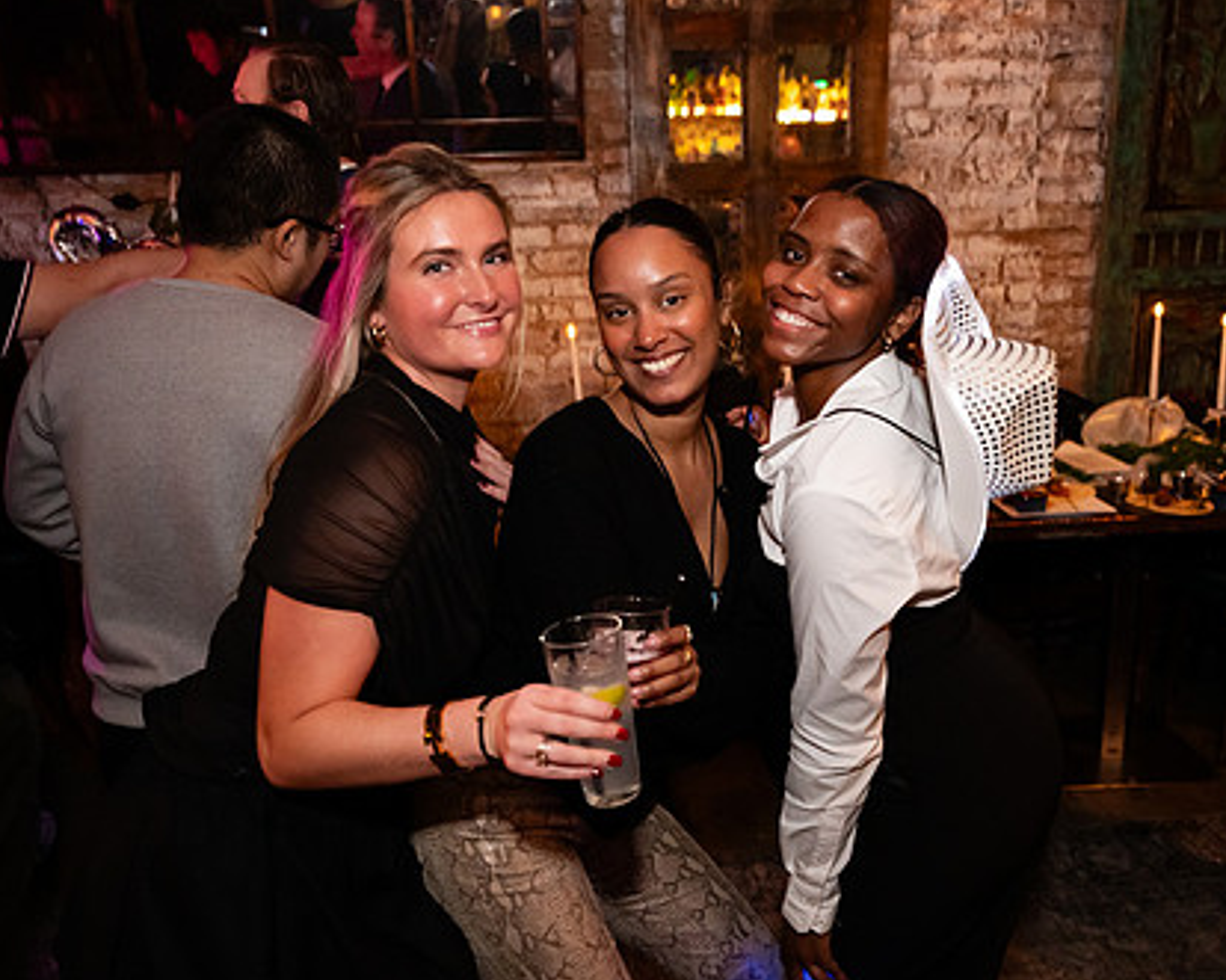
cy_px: 518
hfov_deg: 54.2
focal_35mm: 33
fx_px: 1197
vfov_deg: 44.5
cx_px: 645
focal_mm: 24
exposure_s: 1/100
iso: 3200
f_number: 2.8
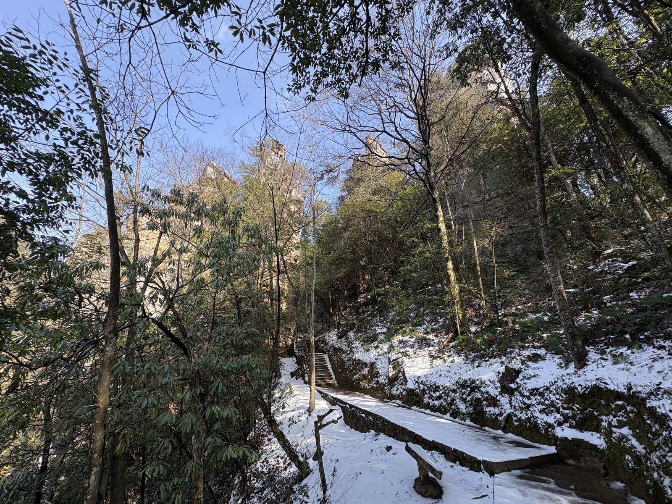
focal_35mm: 14
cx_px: 336
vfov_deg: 85.7
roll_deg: -0.8
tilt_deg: +23.3
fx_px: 272
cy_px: 252
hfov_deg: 102.1
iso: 64
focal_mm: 2.22
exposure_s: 1/279
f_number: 2.2
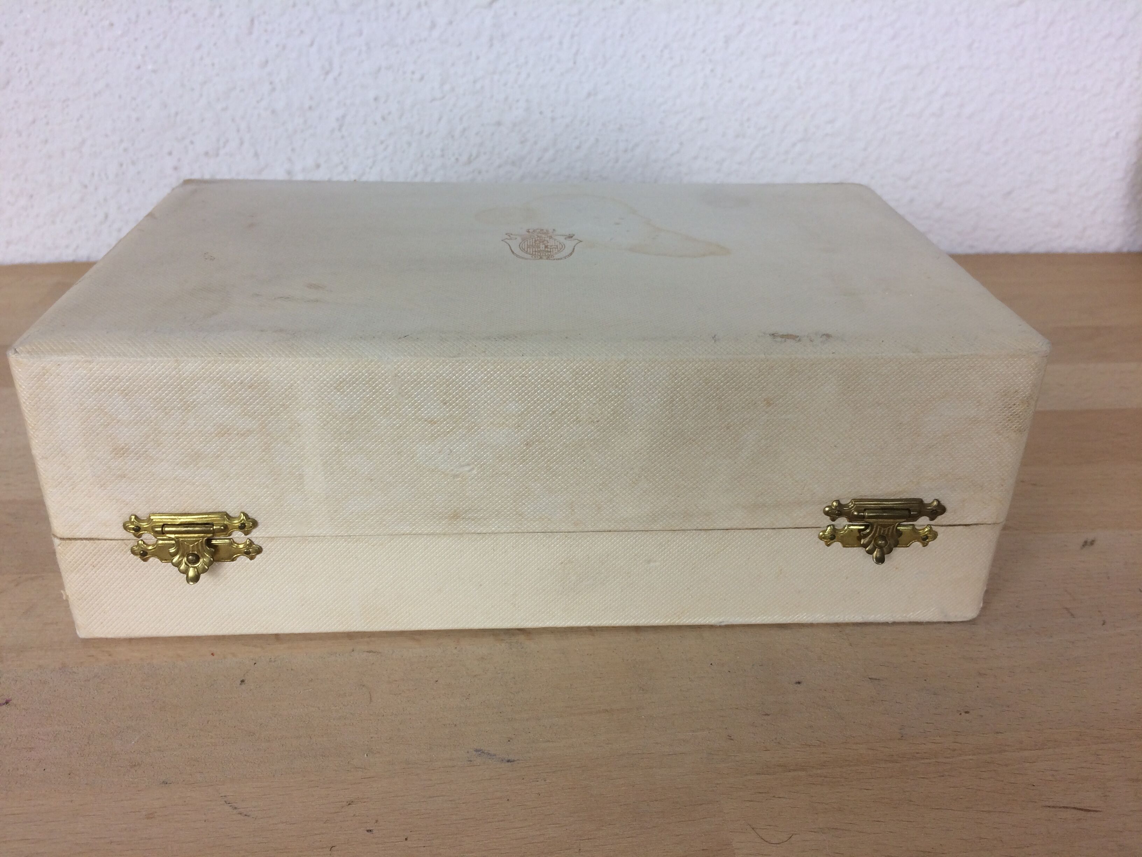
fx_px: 957
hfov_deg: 61.7
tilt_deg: -27.6
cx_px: 571
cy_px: 428
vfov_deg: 48.2
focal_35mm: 29
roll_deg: -2.4
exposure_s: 1/50
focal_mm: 4.15
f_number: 2.2
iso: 40
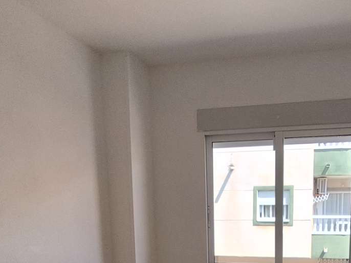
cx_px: 240
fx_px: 355
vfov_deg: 36.2
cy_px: 269
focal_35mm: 35
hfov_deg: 51.4
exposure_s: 1/373
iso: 50
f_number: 2.2
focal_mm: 1.65
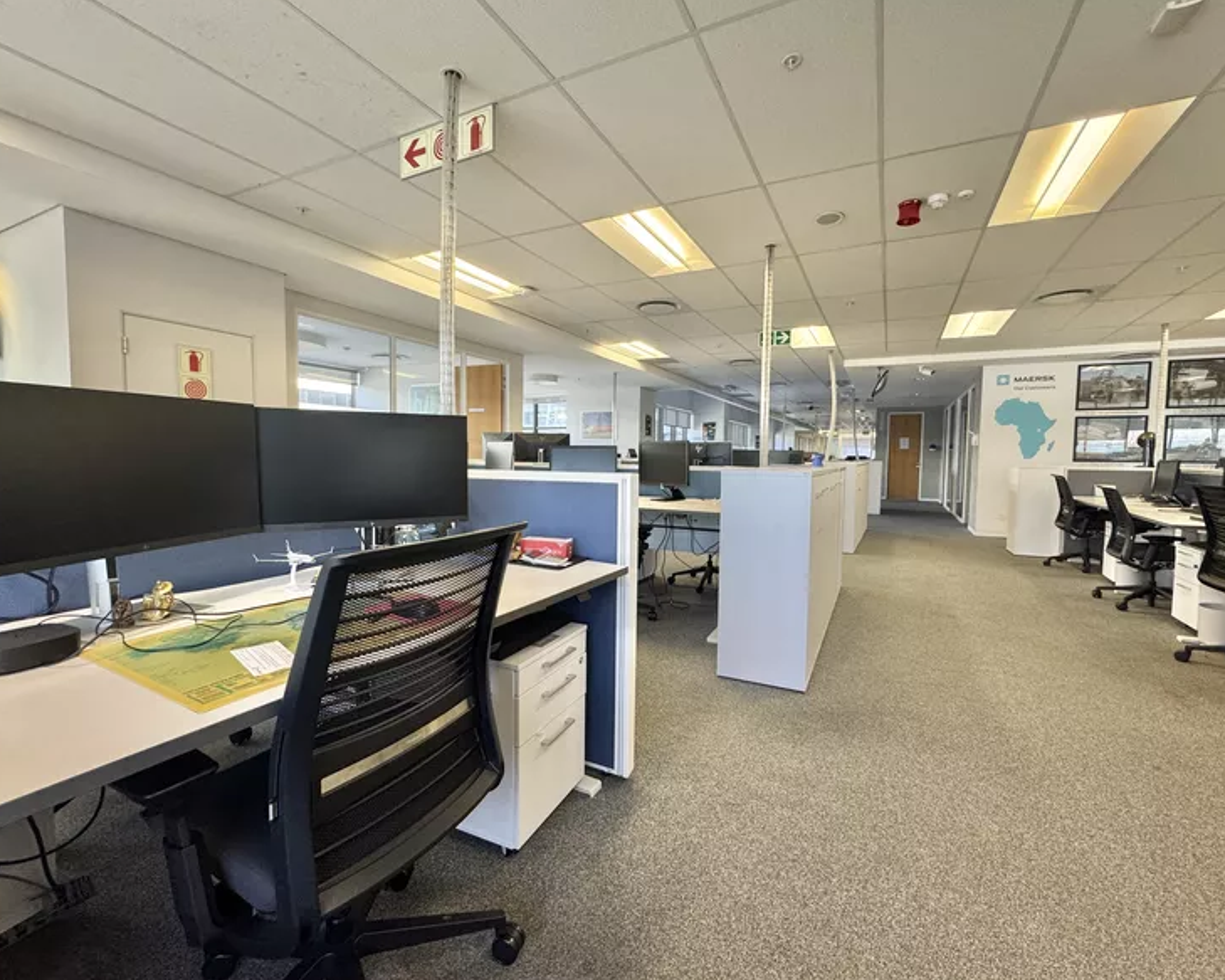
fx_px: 544
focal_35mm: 15
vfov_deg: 84.0
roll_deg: -1.3
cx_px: 620
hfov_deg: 96.8
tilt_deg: -3.4
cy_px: 486
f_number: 2.2
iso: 160
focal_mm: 2.22
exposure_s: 1/99
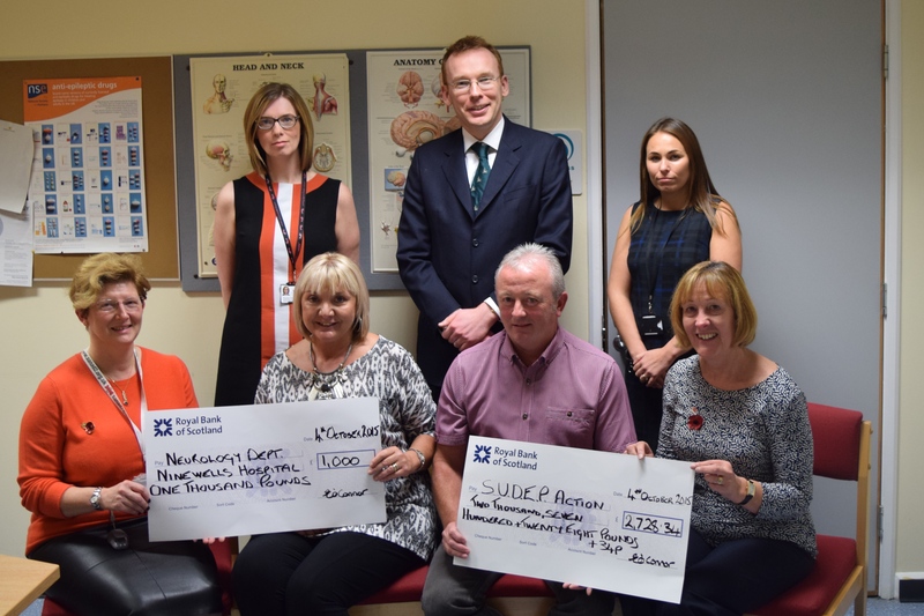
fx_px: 885
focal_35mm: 34
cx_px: 462
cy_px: 308
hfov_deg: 55.1
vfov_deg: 38.3
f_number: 3.8
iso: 800
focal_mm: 23
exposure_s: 1/80
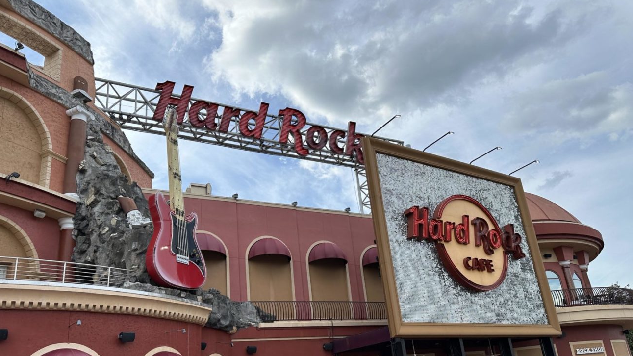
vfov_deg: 42.2
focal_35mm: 27
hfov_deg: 69.9
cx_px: 309
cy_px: 242
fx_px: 453
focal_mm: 6.86
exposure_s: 1/3597
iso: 80
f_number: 1.78
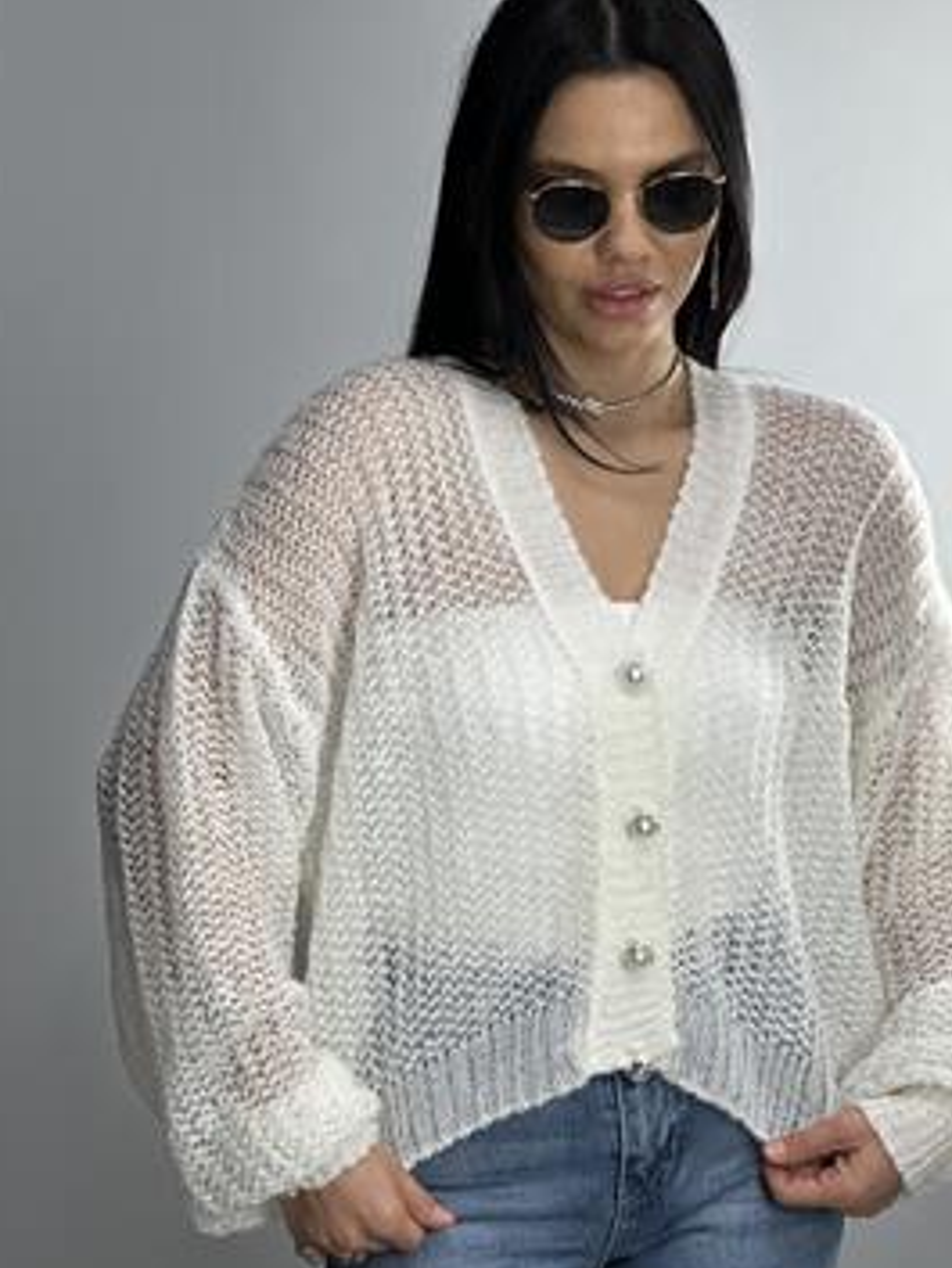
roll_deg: -0.1
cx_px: 535
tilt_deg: -7.4
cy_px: 620
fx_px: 3298
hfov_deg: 16.4
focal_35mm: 90
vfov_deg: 21.8
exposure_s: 1/100
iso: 100
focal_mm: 9
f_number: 2.8
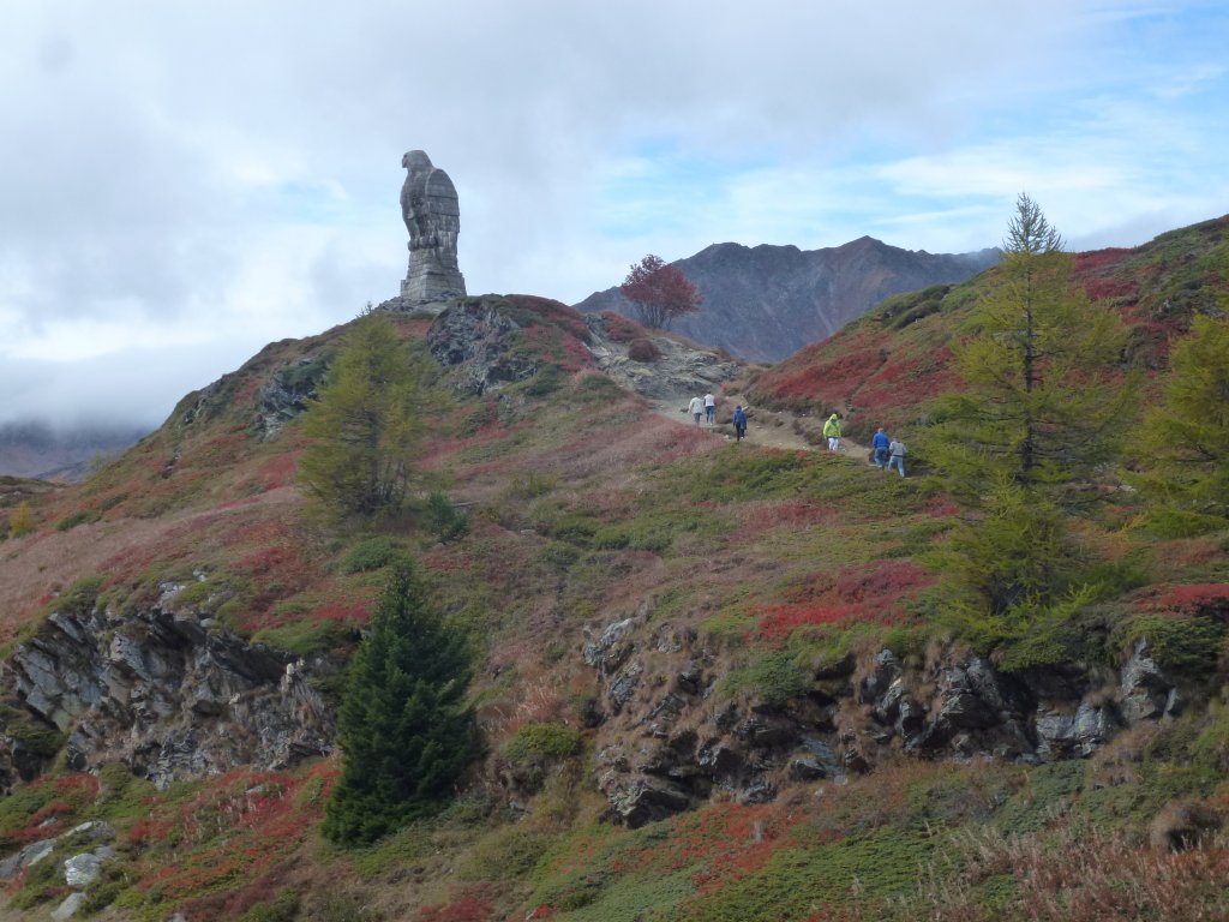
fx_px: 2698
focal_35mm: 76
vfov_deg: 19.4
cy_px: 461
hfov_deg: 25.7
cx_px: 614
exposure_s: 1/500
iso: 160
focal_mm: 13.6
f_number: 4.7
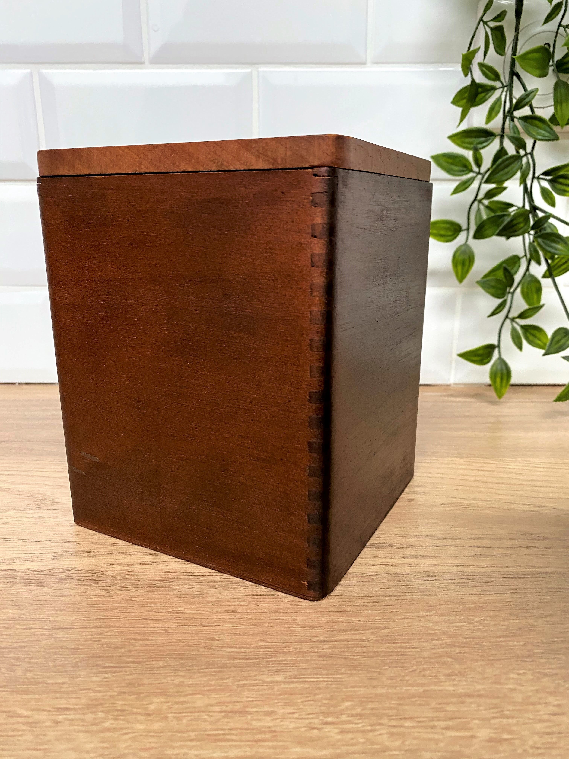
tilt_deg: -14.6
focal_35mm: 26
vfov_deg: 67.3
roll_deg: +0.5
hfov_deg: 53.1
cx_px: 284
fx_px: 570
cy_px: 380
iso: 250
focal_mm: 4.25
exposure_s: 1/60
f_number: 1.8
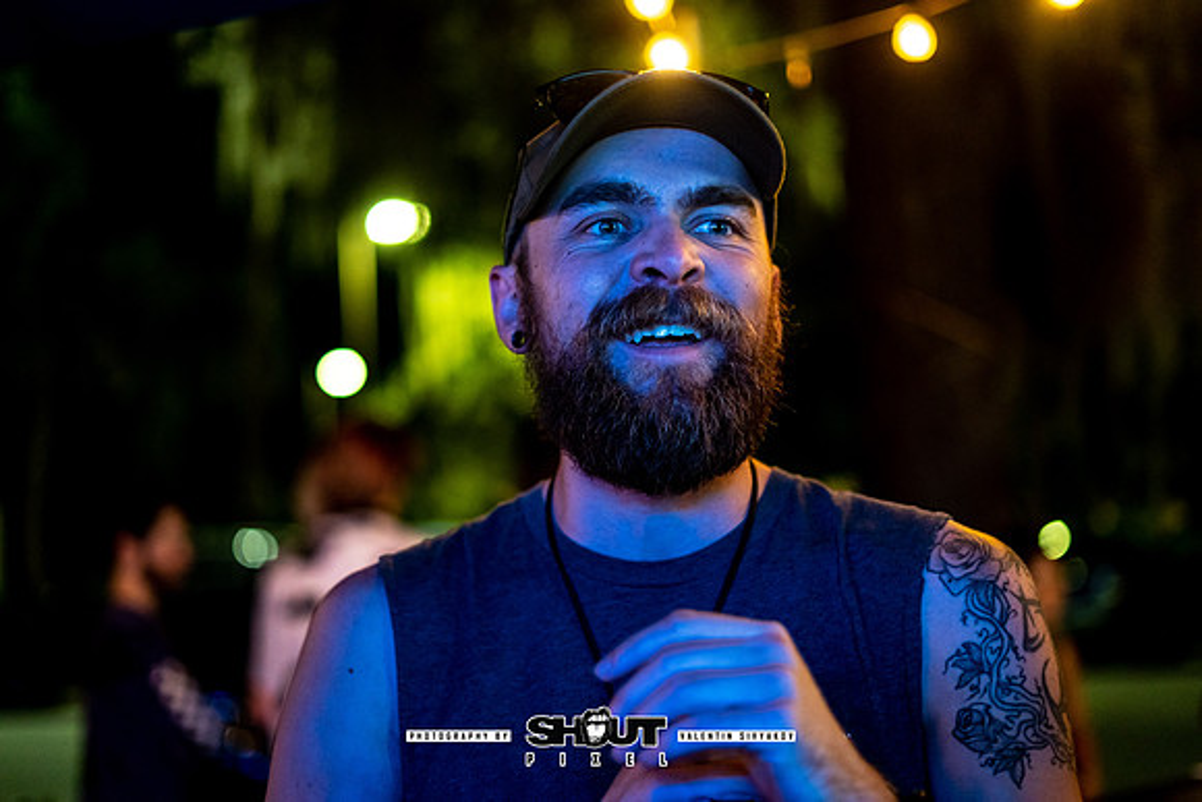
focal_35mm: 50
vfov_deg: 27.0
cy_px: 401
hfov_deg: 39.6
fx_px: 1670
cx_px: 601
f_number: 1.8
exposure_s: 1/125
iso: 1250
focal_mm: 50
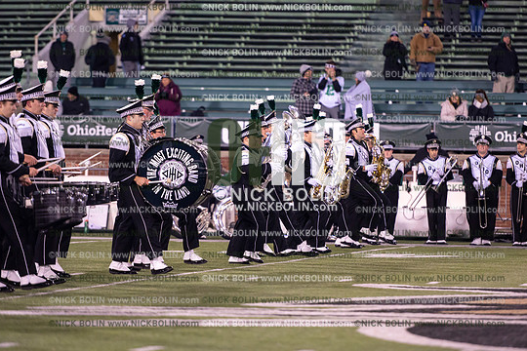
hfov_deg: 9.6
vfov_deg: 6.4
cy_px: 165
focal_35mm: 215
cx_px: 276
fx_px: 3147
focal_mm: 200
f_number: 2.8
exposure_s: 1/1250
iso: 2500
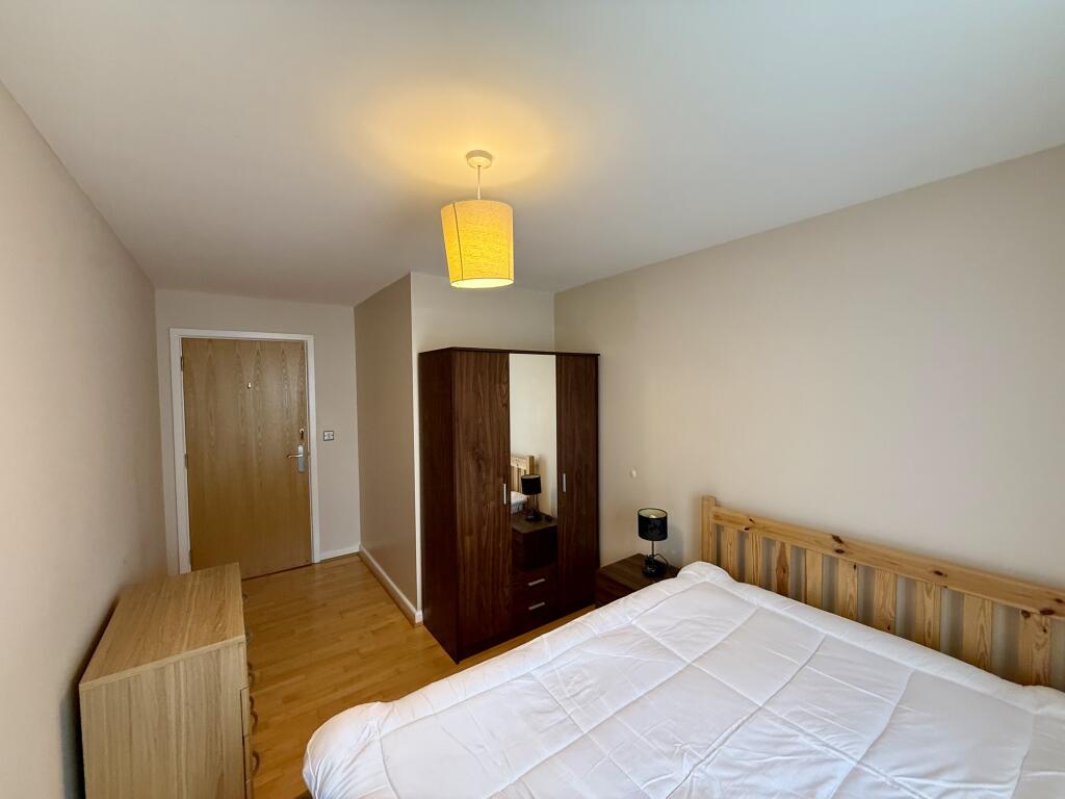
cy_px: 400
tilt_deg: -2.0
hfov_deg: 102.1
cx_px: 532
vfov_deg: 85.7
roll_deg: +1.2
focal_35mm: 14
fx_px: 431
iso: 400
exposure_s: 1/60
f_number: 2.2
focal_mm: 2.22
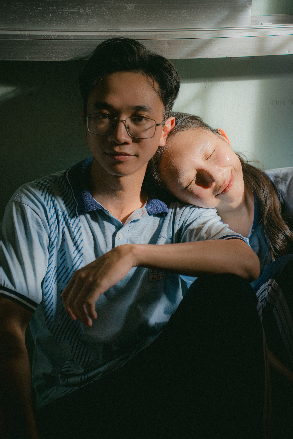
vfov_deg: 31.4
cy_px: 220
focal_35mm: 64
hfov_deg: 21.2
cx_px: 146
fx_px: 781
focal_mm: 64
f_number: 3.2
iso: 100
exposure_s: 1/200
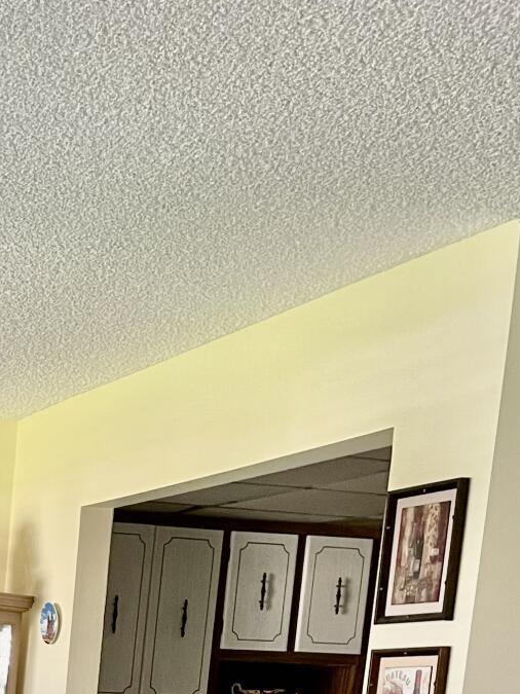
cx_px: -217
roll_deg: -2.4
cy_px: 1017
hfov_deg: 17.5
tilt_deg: -11.5
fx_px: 1543
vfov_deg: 21.6
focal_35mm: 77
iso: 125
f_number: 1.6
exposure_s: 1/69
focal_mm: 4.2
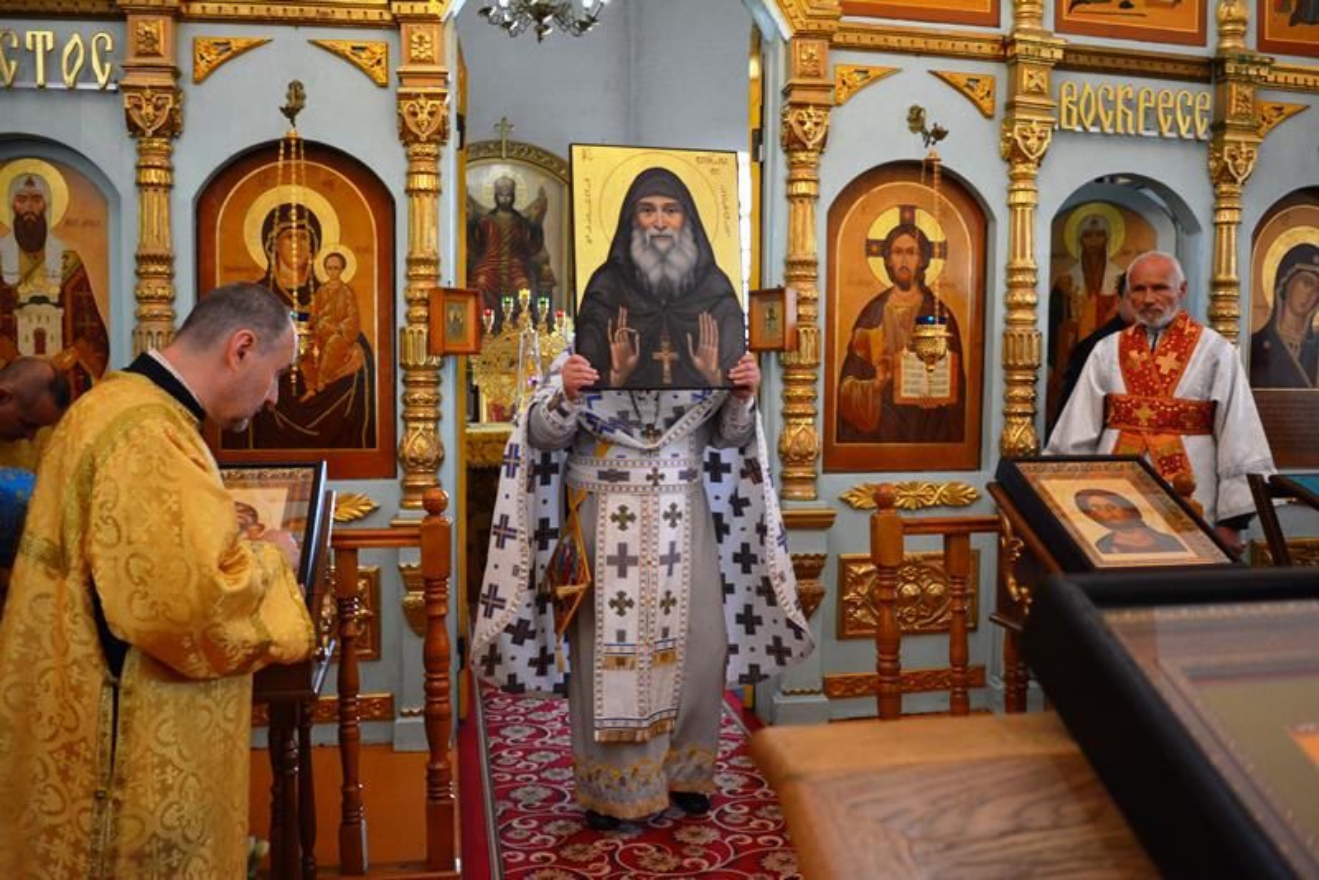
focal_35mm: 30
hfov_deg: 61.9
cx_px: 660
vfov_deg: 43.6
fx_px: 1100
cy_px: 440
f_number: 3.8
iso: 1600
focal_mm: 20
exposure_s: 1/160
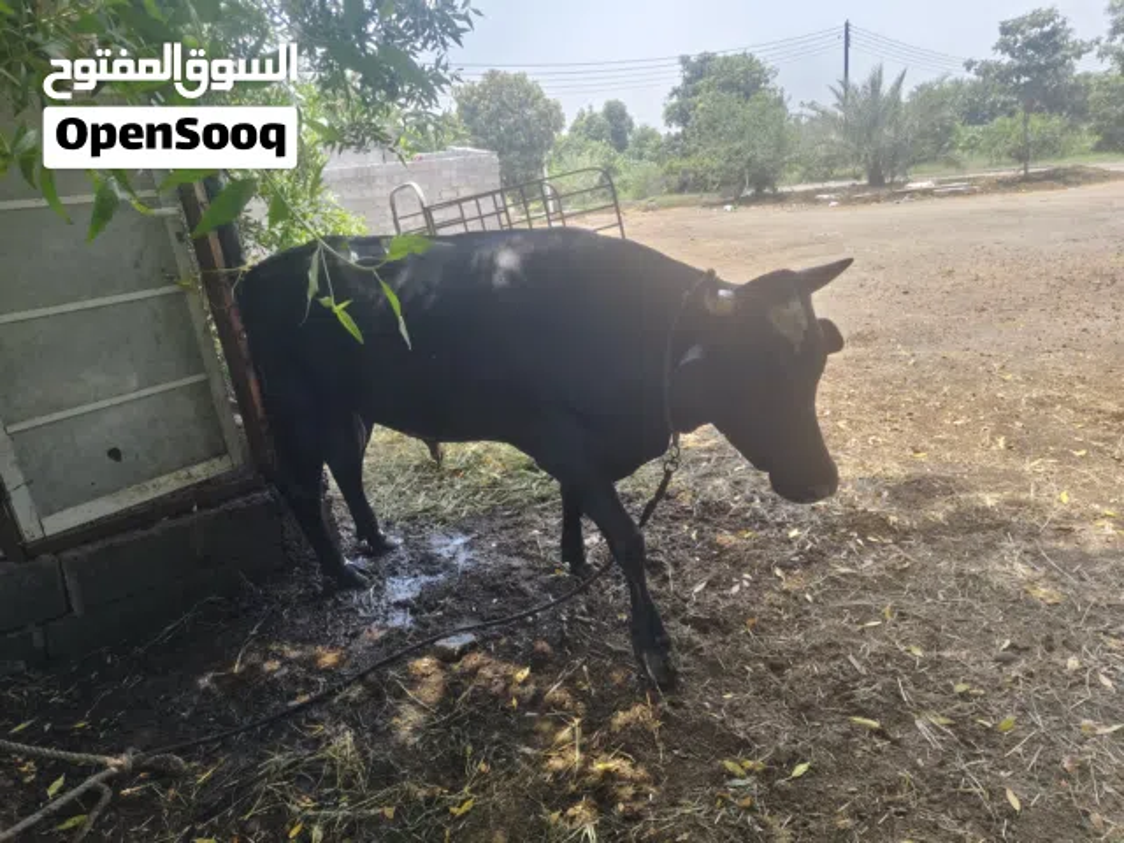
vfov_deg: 58.9
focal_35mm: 23
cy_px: 422
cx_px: 562
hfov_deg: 73.9
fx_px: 747
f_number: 1.88
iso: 50
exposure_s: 1/177
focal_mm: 5.56
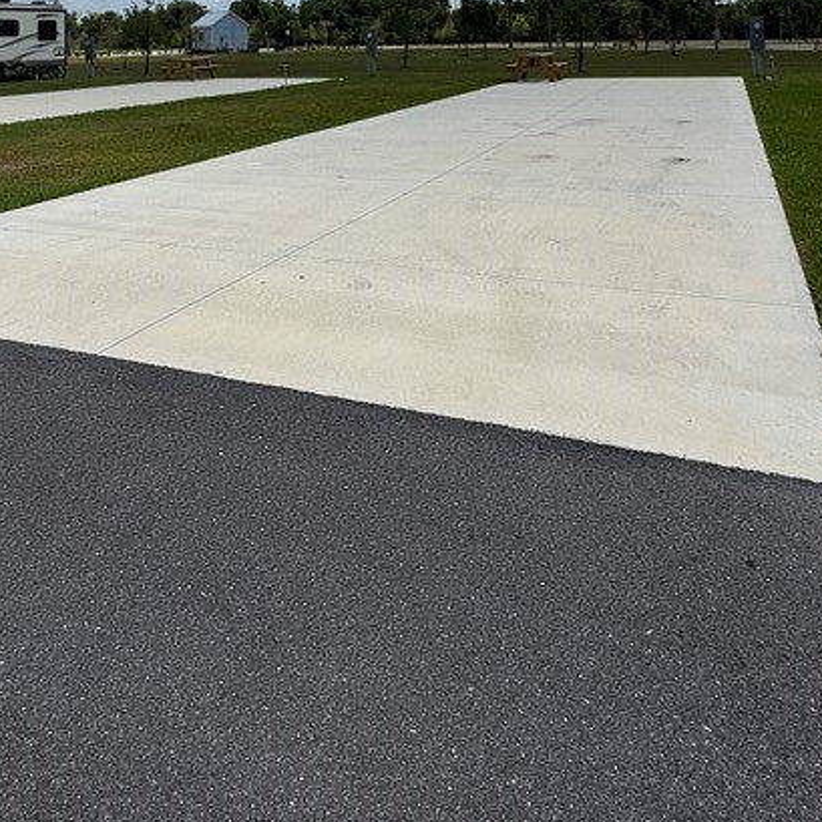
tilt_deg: +4.6
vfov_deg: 43.9
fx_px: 833
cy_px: -20
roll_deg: +1.8
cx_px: 366
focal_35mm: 31
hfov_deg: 52.4
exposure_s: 1/3906
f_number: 2.2
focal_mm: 2.22
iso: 32
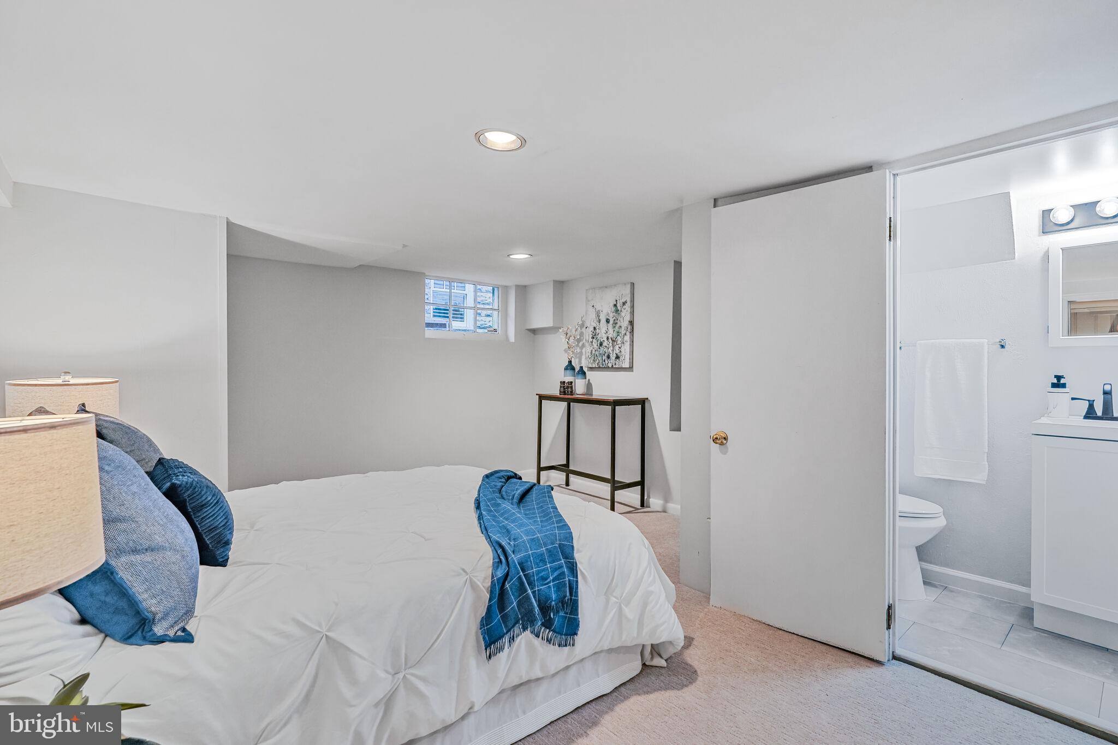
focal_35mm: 16
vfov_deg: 73.7
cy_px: 372
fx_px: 497
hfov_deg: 96.7
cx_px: 559
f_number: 8
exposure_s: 1/13
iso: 400
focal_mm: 16
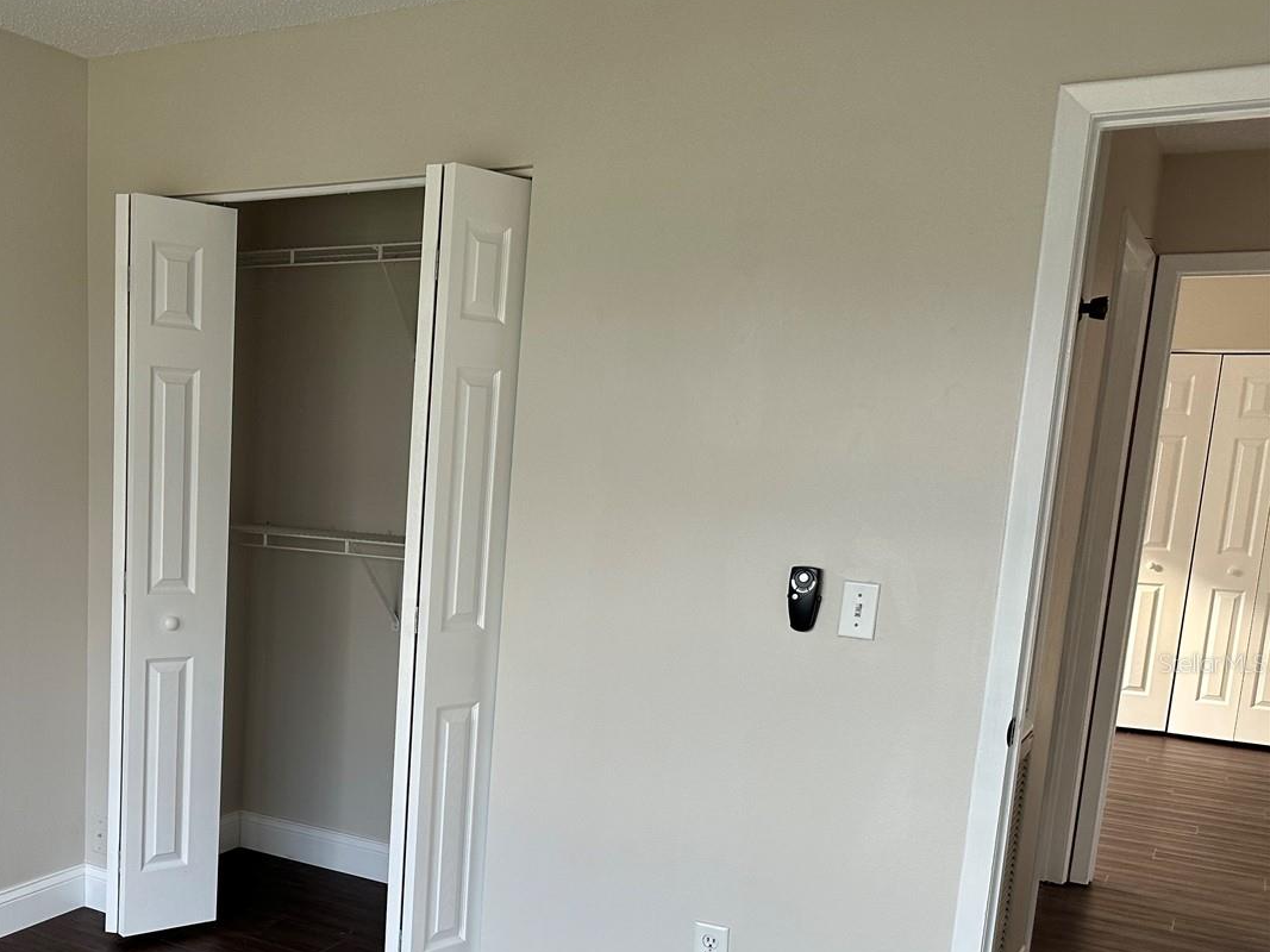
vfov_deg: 39.0
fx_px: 1321
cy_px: 663
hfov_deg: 49.3
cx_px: 319
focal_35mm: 36
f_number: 1.78
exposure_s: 1/121
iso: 125
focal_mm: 6.86
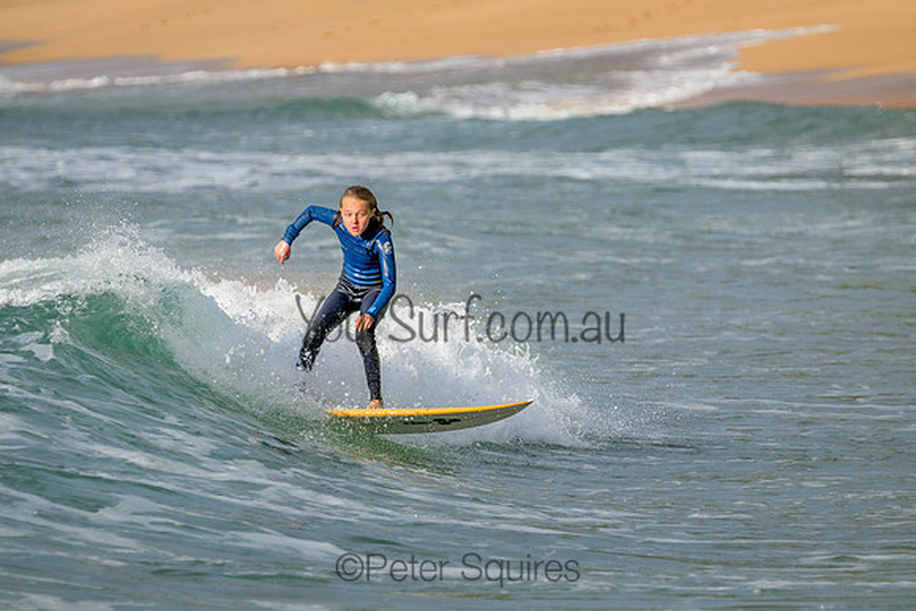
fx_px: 15779
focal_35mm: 620
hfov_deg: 3.3
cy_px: 306
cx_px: 458
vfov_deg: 2.2
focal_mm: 620
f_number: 11
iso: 1600
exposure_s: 1/1250
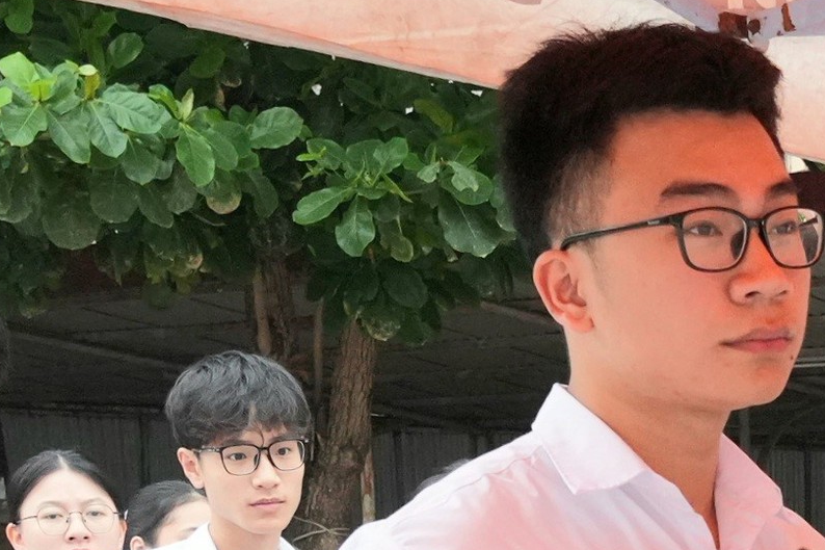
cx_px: 855
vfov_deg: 14.5
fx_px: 1993
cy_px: 862
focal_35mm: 87
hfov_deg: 22.4
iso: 3200
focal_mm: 18
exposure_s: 1/400
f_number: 5.6
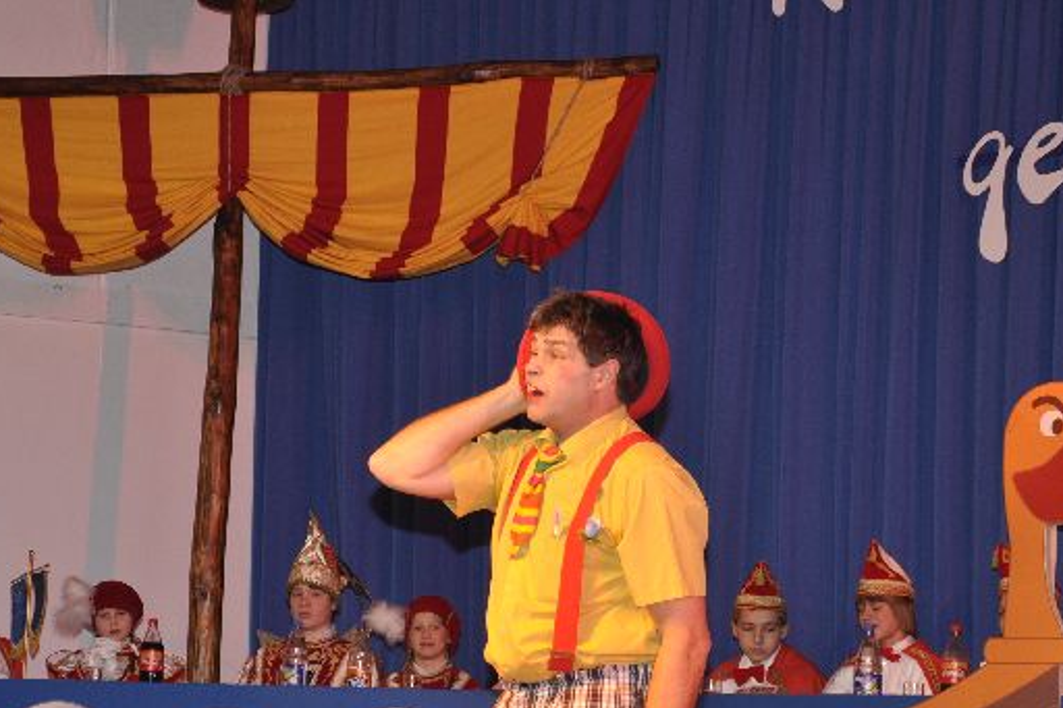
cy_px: 549
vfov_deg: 8.4
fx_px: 4841
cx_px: 305
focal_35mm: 164
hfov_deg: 12.5
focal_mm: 70
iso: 400
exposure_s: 1/60
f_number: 5.3
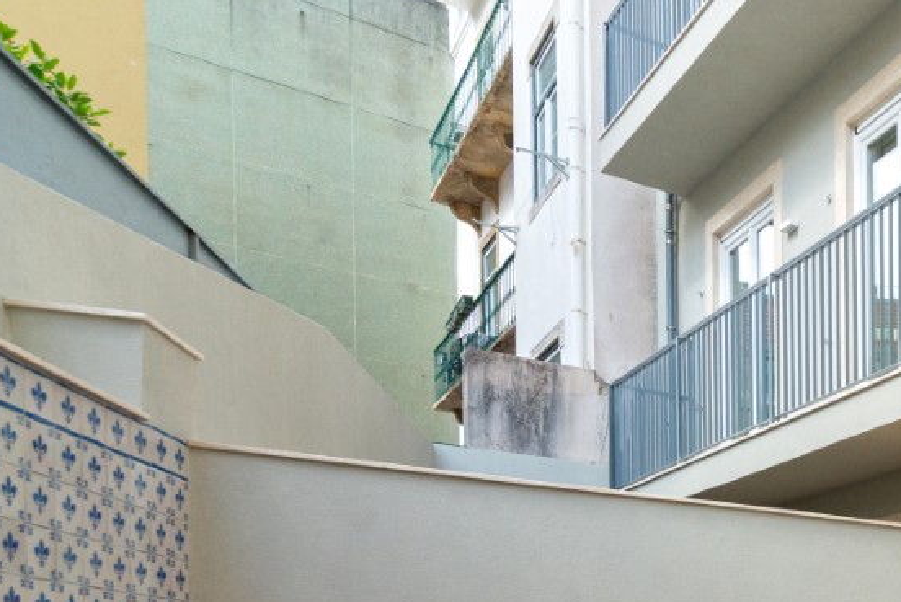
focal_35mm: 41
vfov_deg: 29.1
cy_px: 684
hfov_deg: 39.0
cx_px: 989
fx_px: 1027
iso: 320
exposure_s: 1/200
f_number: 8
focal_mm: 14
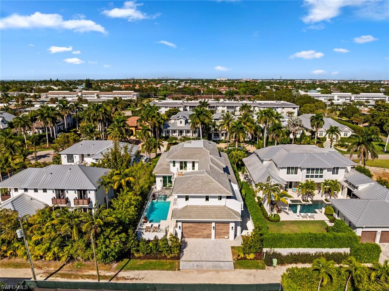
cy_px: 146
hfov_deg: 71.6
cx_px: 194
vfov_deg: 56.7
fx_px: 269
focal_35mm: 24
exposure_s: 1/2000
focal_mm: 12.29
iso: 150
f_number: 2.8
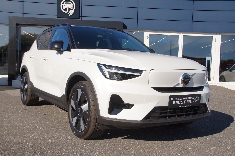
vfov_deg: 36.8
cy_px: 78
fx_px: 235
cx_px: 118
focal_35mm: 36
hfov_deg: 53.2
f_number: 8
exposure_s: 1/320
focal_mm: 24
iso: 100
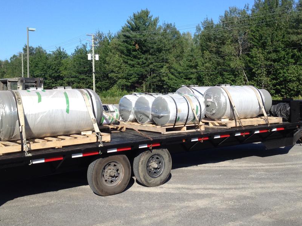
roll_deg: +1.0
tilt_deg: -0.4
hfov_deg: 40.4
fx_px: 410
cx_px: 141
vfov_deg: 30.8
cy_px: 96
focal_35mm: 47
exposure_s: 1/1381
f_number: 2.4
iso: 50
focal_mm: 4.28
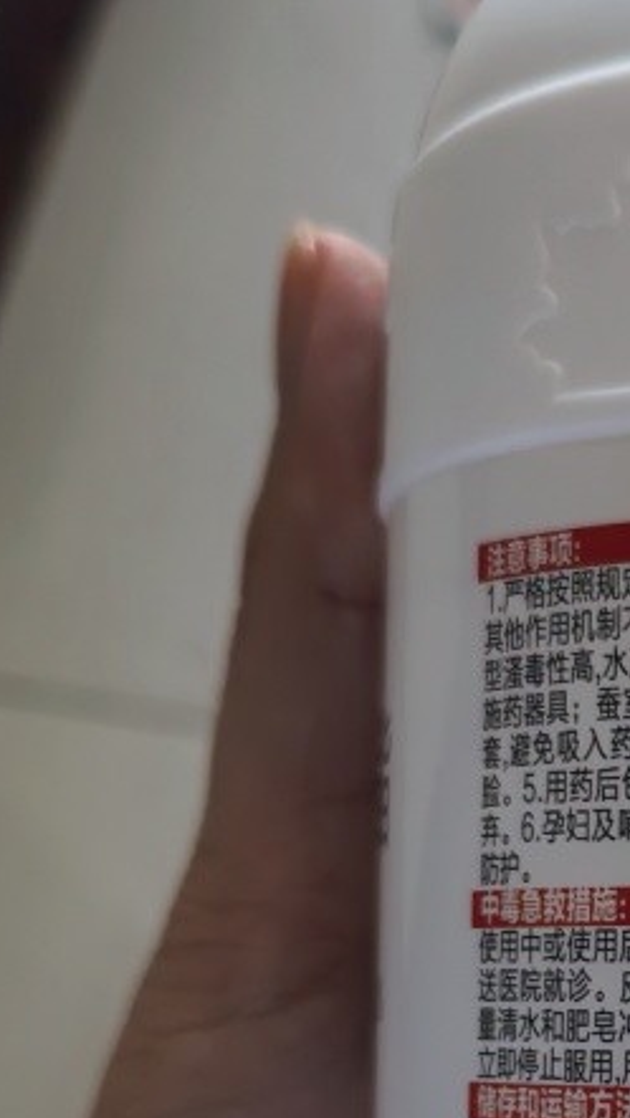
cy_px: 978
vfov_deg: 28.7
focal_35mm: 71
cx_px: 875
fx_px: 2106
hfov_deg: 15.9
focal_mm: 5.52
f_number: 1.9
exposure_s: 1/49.8
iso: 200
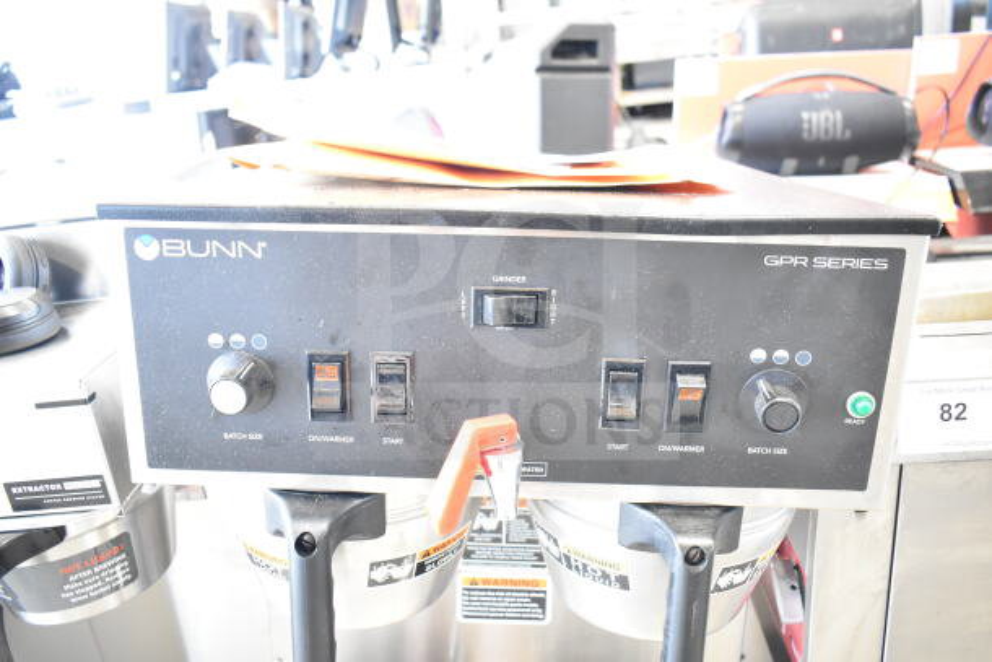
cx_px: 496
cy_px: 331
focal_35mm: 30
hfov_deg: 61.9
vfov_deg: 43.6
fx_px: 827
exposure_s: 1/30
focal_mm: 20
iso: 4500
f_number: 3.5
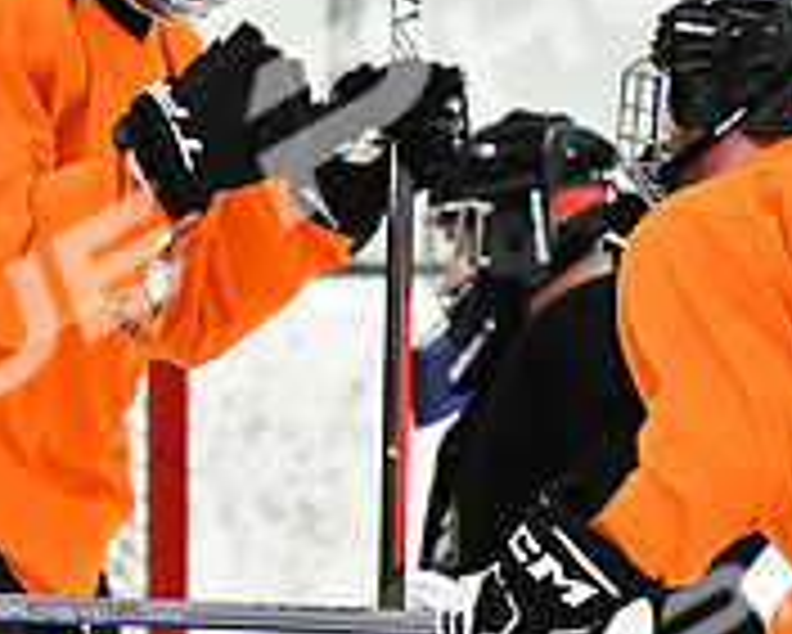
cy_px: 295
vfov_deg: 1.8
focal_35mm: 857
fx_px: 20089
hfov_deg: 2.3
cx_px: 0
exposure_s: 1/1250
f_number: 2.8
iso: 5000
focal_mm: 185
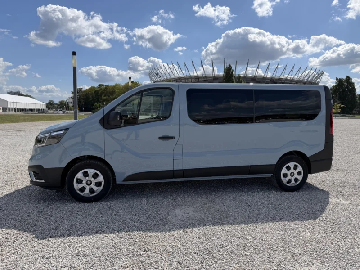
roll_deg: -0.8
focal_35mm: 24
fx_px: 250
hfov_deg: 71.6
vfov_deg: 56.8
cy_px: 135
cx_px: 180
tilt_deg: -5.6
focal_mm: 6.76
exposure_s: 1/6711
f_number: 1.78
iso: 80
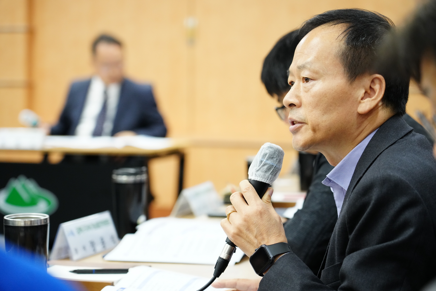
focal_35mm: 105
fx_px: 1272
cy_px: 146
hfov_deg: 19.5
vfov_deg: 13.0
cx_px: 218
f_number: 4
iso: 3200
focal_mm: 105
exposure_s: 1/200
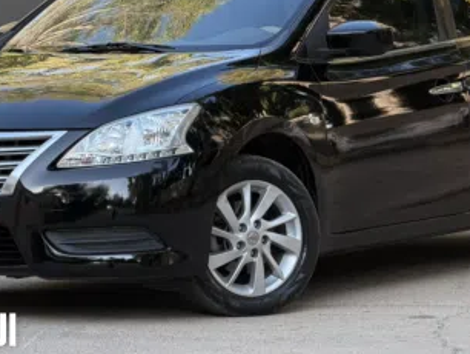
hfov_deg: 9.5
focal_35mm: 209
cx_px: 247
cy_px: 91
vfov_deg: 7.1
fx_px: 2840
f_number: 2.8
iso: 50
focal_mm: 16.89
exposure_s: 1/121
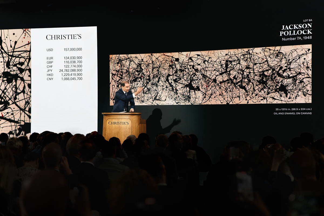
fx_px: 504
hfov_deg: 35.6
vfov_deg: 24.2
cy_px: 108
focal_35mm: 56
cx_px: 162
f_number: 2.8
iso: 2000
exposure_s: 1/125
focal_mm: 56
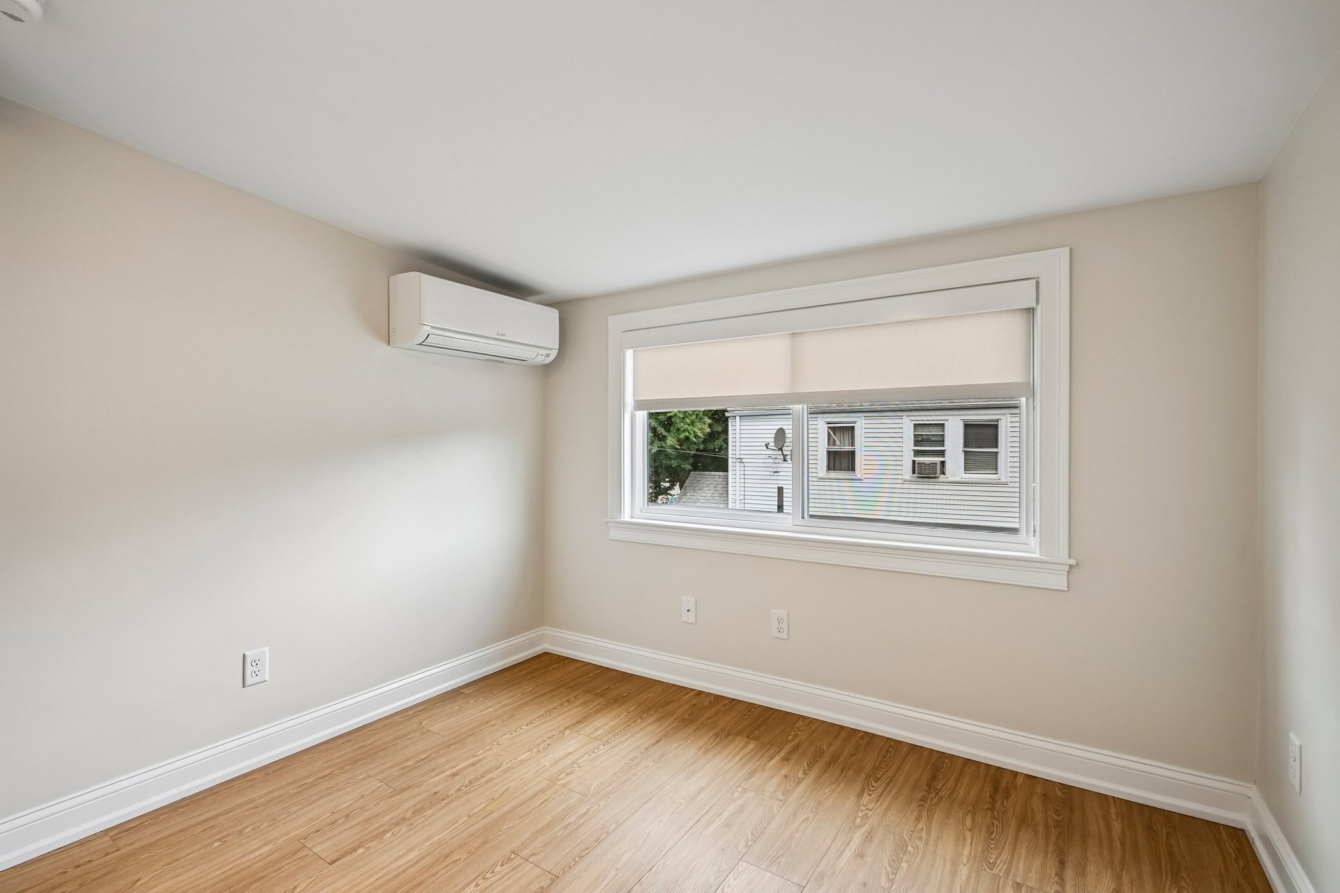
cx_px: 670
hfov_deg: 96.7
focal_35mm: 16
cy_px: 446
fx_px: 595
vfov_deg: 73.7
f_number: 8
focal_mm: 16
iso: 400
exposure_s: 1/80
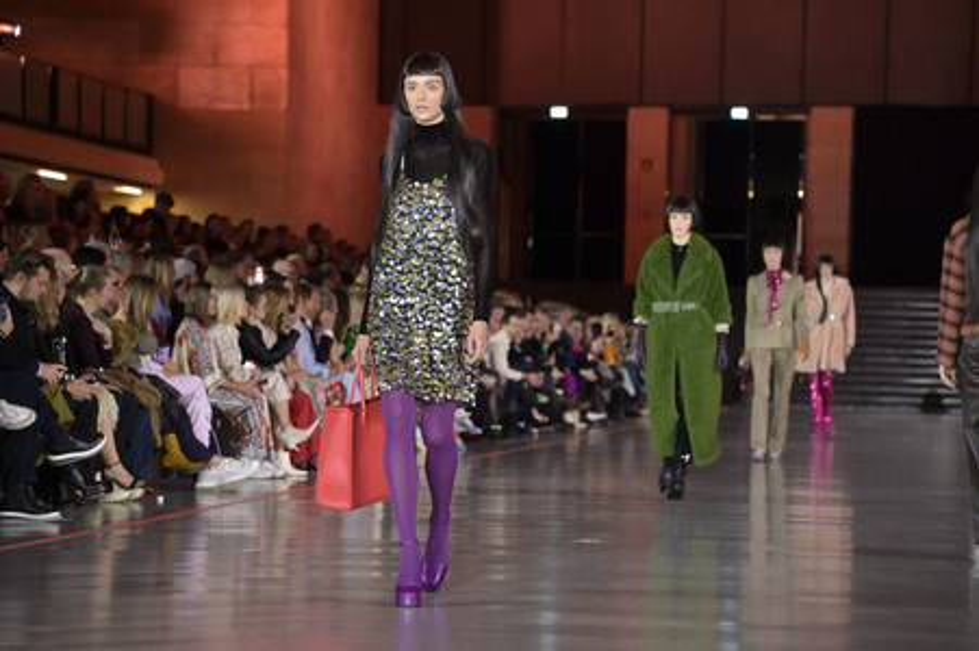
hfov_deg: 14.2
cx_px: 490
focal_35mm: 145
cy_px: 326
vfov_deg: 9.4
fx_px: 3940
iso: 8000
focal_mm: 145
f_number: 5.6
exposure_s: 1/200
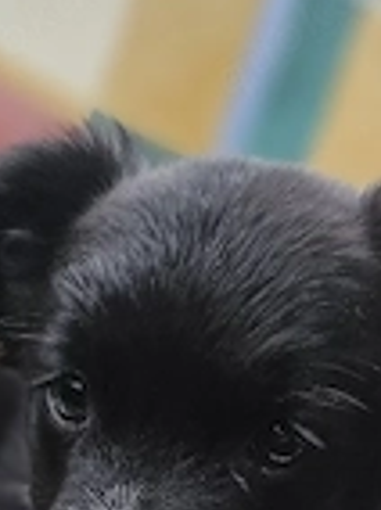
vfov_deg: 26.5
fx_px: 957
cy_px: 614
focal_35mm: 65
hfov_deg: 22.4
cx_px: 122
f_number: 1.7
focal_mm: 6.3
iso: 125
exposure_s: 1/192
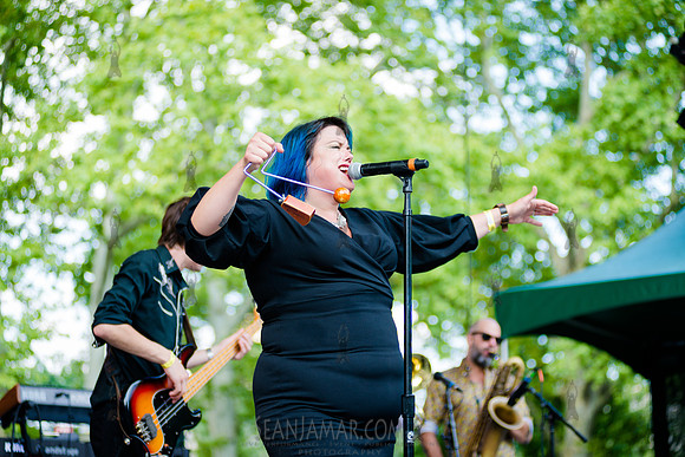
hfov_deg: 25.4
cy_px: 228
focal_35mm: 80
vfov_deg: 17.1
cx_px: 342
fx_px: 1523
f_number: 2.8
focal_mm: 80
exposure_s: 1/320
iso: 200
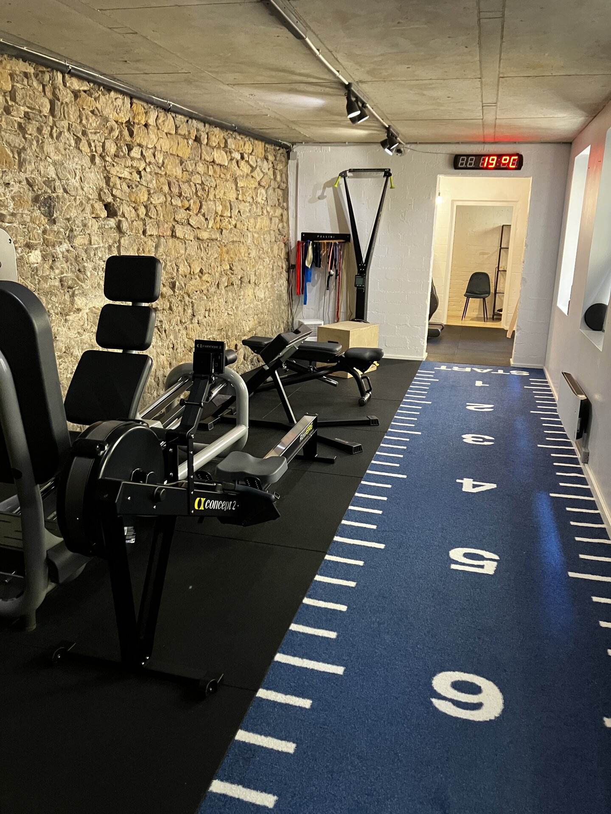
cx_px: 306
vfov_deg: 63.4
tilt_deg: -13.7
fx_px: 659
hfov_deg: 49.7
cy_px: 407
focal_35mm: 28
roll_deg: -2.2
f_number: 1.8
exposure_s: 1/33
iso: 320
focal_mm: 3.99
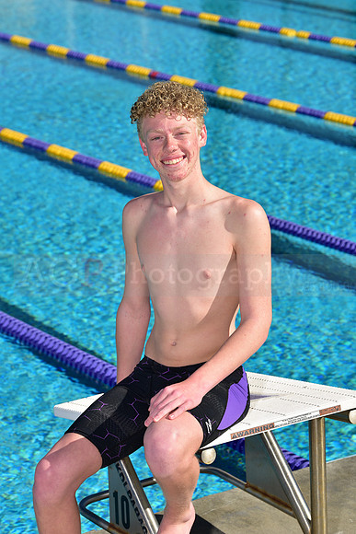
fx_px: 1779
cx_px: 178
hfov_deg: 11.4
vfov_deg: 17.1
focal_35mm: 120
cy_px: 267
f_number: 8
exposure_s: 1/250
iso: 64
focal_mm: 120
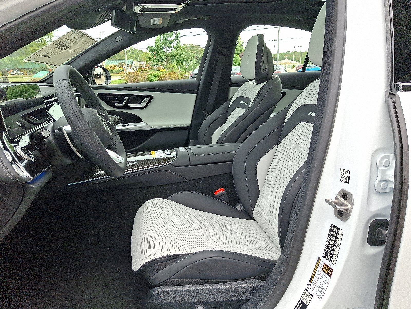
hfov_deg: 69.4
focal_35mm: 25
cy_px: 154
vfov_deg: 54.9
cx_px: 206
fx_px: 297
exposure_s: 1/156
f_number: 1.8
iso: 25
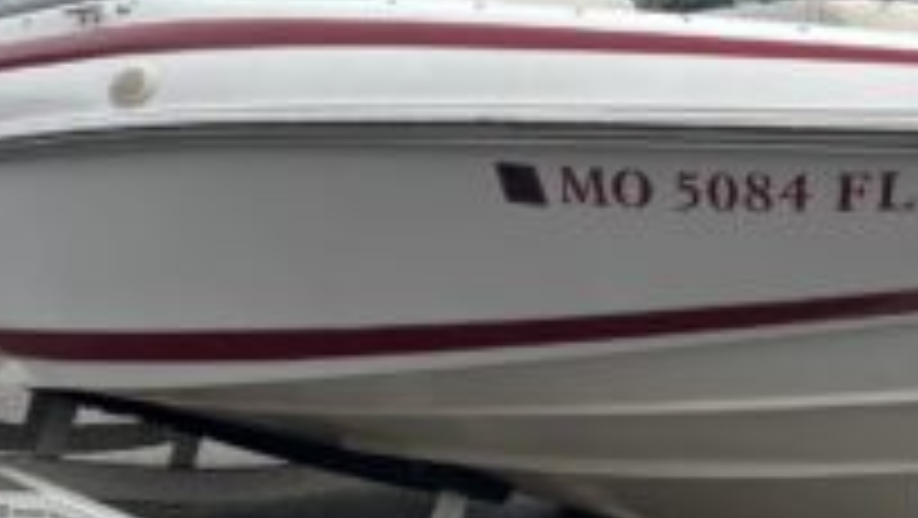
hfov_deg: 27.8
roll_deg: +3.1
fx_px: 1802
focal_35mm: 74
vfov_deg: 16.3
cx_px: 767
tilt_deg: -4.0
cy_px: 311
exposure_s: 1/880
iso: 50
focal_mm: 5.96
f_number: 1.6
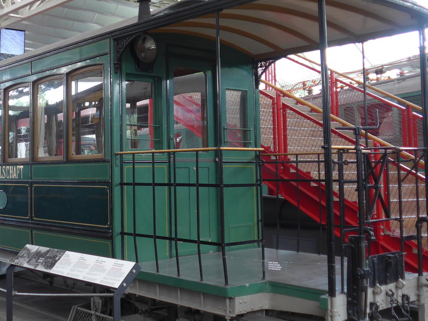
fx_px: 606
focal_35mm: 49
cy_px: 129
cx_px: 105
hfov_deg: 37.9
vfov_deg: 29.6
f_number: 2.1
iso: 160
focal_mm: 6.5
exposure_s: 1/60
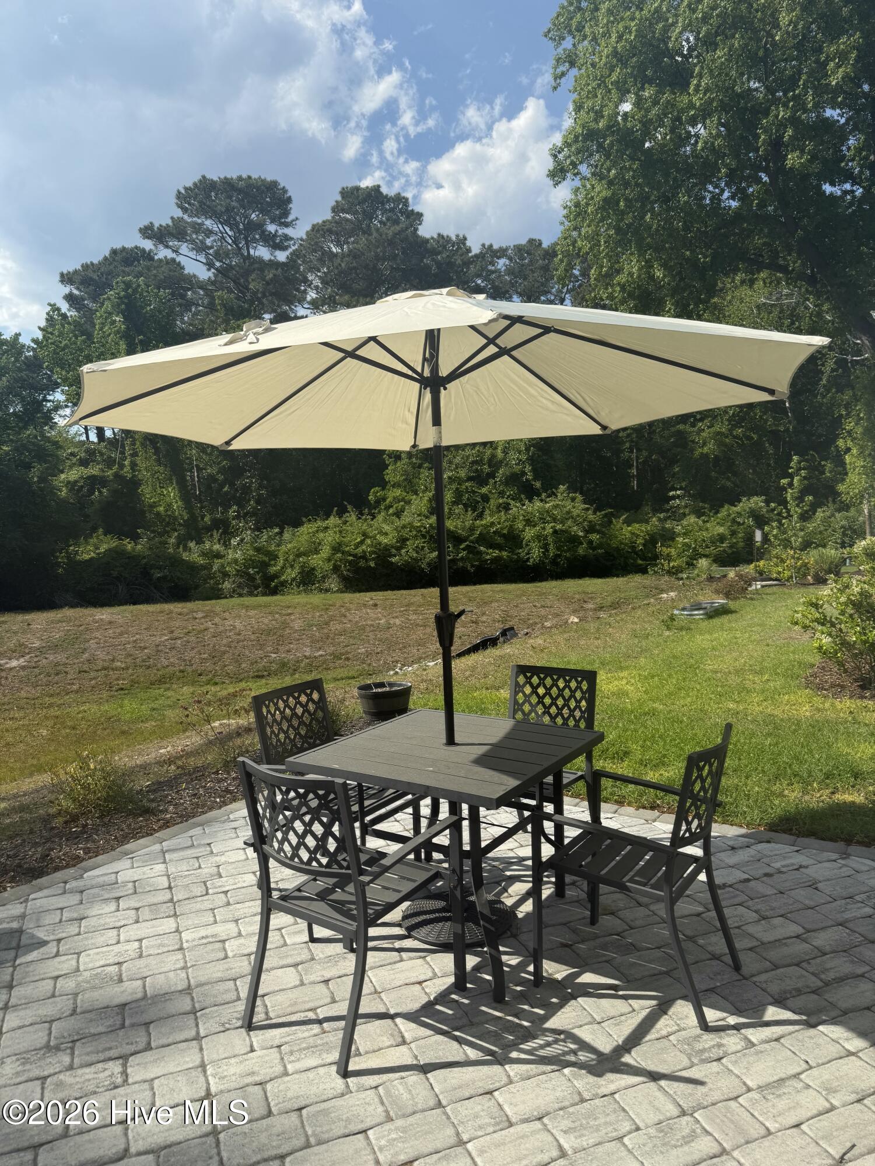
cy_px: 583
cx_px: 438
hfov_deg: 56.8
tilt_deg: -1.4
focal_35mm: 24
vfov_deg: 71.6
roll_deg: +2.3
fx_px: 809
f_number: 1.78
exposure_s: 1/4975
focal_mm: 6.76
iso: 80
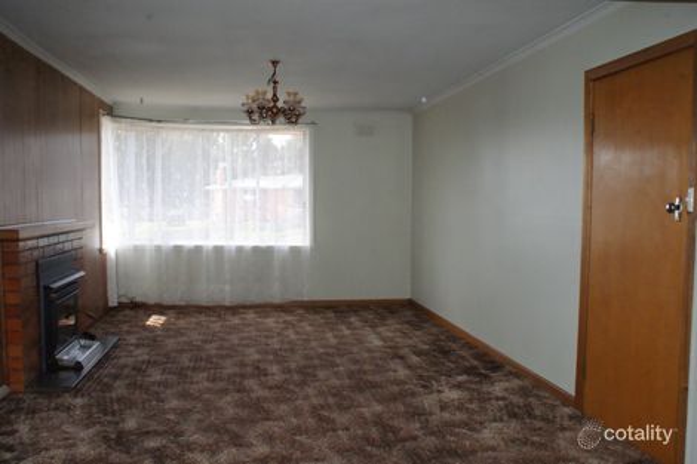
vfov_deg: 43.6
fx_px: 581
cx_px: 348
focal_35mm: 30
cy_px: 232
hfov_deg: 61.9
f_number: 16
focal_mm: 20
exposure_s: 1/160
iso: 1600
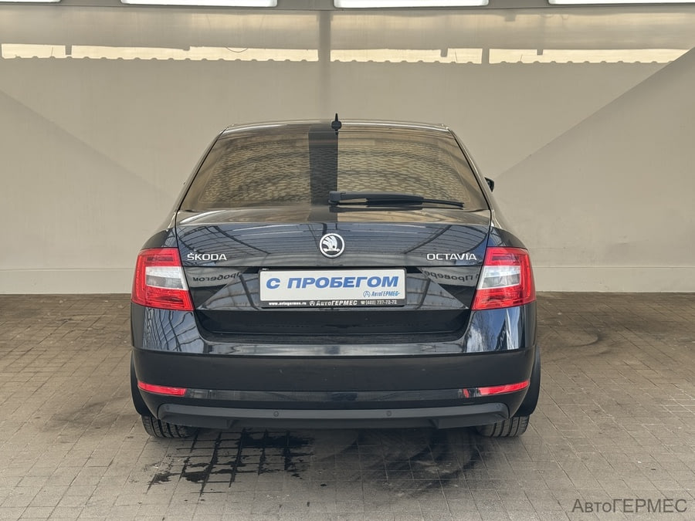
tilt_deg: -10.1
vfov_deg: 30.3
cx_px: 348
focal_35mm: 48
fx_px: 964
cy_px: 260
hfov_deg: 39.7
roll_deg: -1.2
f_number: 1.78
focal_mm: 6.76
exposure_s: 1/439
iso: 64
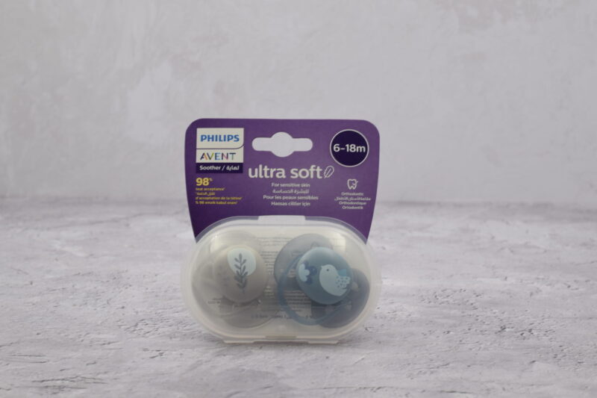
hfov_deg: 27.0
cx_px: 298
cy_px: 199
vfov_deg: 18.2
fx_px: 1243
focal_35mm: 75
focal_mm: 50
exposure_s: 1/13
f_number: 8
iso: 100
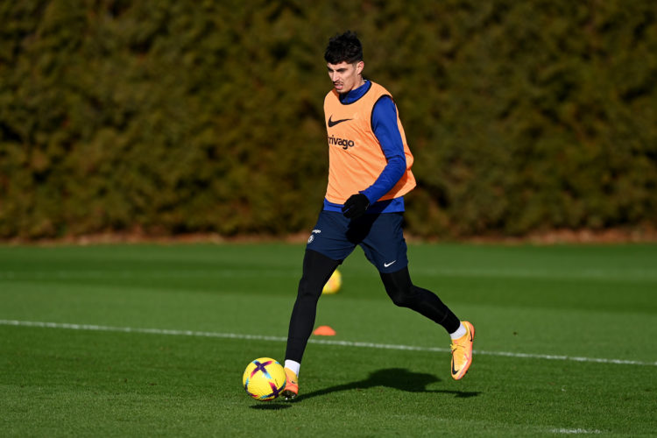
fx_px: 7299
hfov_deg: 5.2
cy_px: 219
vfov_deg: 3.4
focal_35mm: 400
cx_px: 328
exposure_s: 1/3200
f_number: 4
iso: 200
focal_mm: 400
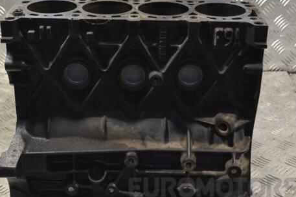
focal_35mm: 67
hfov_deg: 30.0
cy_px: 101
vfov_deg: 20.3
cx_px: 117
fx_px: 550
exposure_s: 1/200
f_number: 7.1
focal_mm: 34
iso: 3200
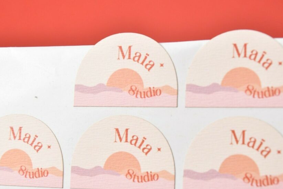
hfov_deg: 15.6
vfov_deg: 10.5
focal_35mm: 131
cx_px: 154
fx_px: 1030
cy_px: 101
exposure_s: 1/200
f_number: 8
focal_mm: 70
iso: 2500
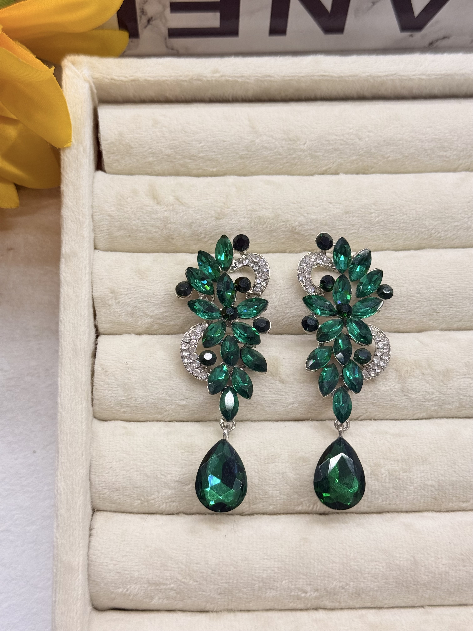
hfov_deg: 30.3
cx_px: 236
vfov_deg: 39.7
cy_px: 316
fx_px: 875
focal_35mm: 48
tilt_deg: -74.0
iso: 50
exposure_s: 1/135
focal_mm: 6.76
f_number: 1.78
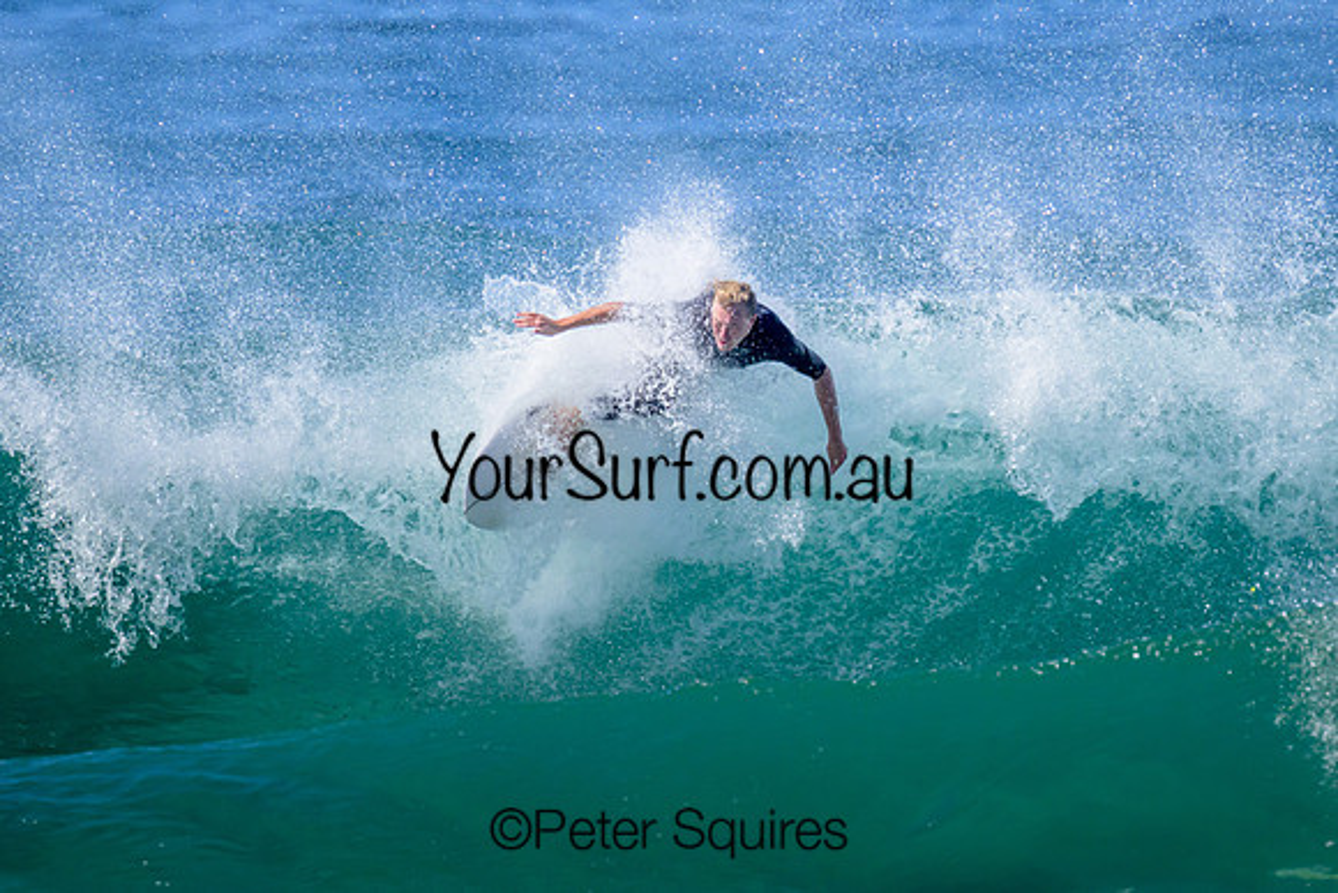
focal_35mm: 1090
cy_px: 285
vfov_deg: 1.3
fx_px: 40522
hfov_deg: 1.9
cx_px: 766
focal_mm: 800
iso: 1400
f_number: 11
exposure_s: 1/2000
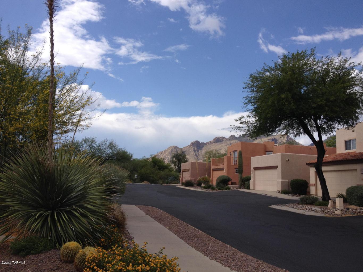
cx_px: 182
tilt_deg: +6.0
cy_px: 136
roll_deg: -2.4
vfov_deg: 40.7
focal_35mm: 35
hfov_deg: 52.6
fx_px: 367
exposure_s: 1/1905
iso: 50
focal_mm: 4.28
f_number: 2.4
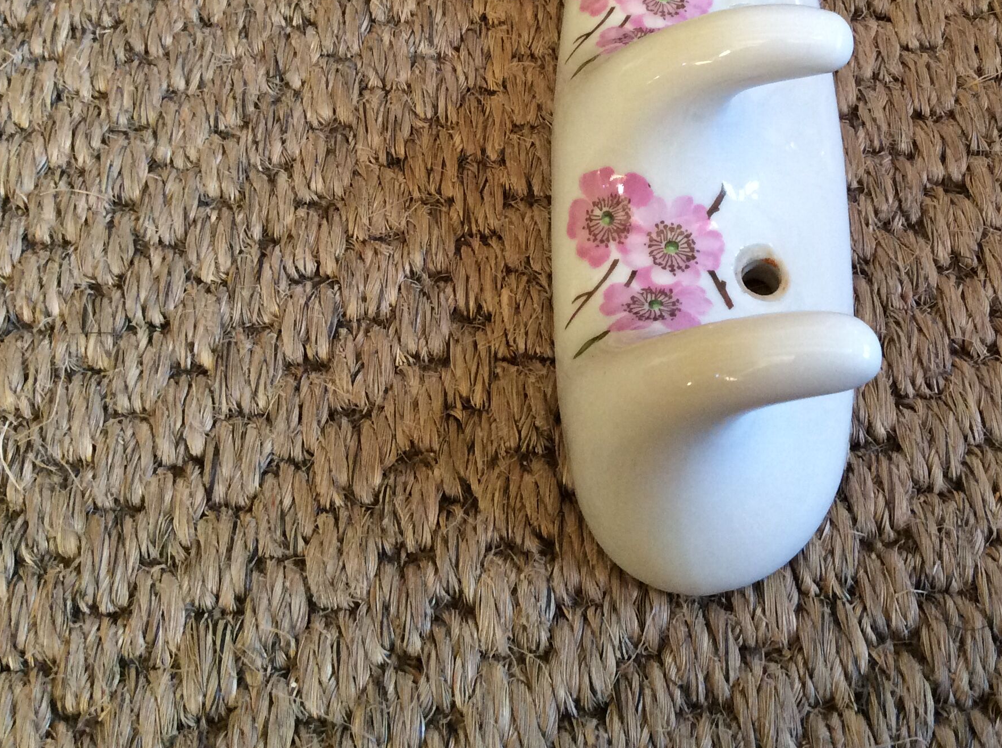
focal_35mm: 47
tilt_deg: -59.9
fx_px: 1358
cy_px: 225
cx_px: 657
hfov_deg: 40.1
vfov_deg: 30.5
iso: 160
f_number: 2.4
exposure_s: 1/25
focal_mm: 3.3
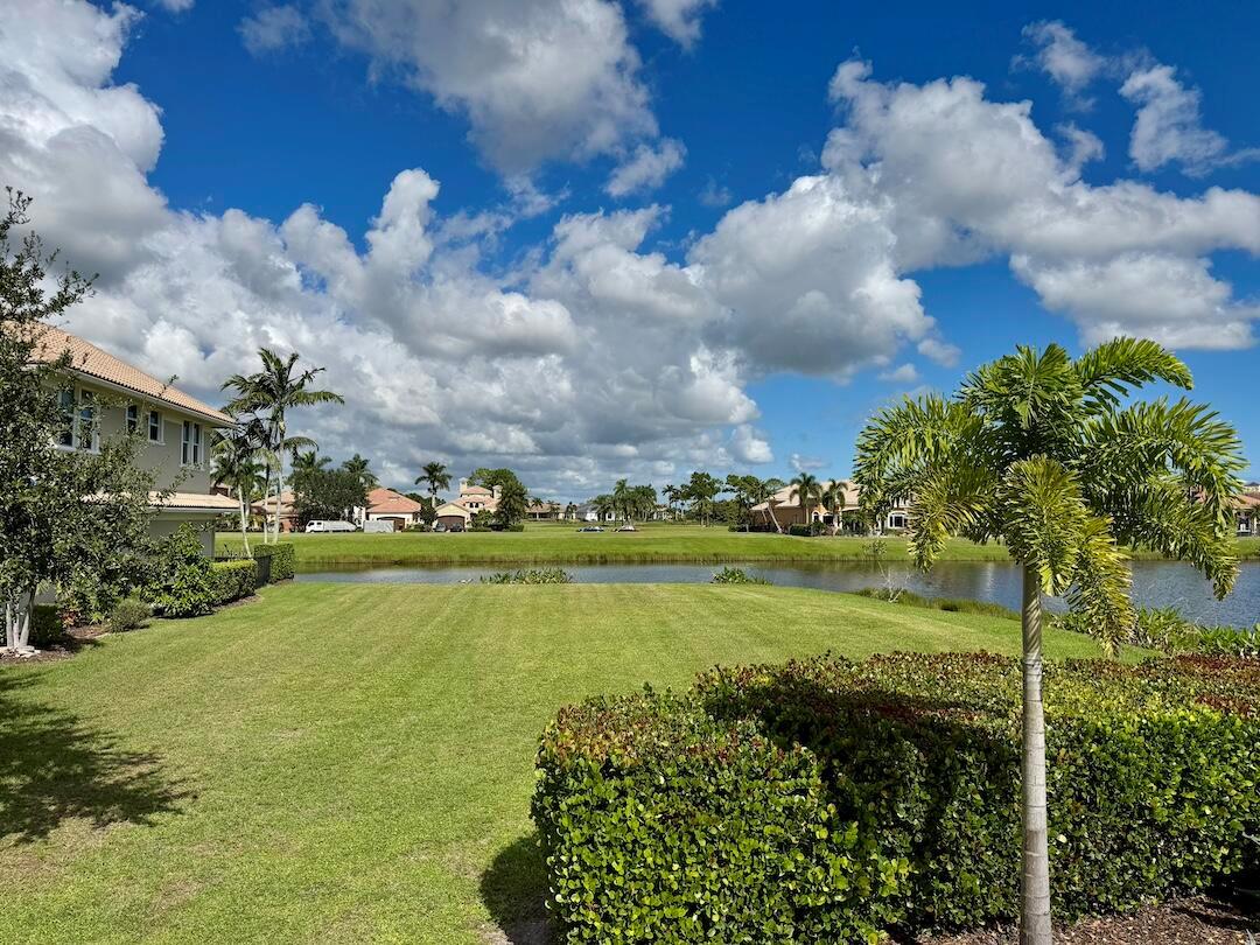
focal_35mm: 24
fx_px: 874
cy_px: 472
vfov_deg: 56.8
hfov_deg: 71.6
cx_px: 630
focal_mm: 6.76
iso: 80
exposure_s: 1/9009
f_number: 1.78
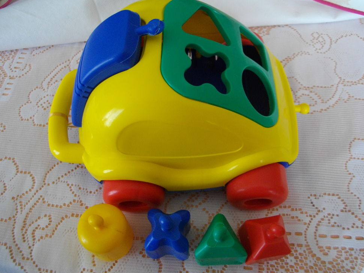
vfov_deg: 42.9
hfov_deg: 55.4
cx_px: 182
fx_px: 347
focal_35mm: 33
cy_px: 135
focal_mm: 5.7
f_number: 2.9
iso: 200
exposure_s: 1/60
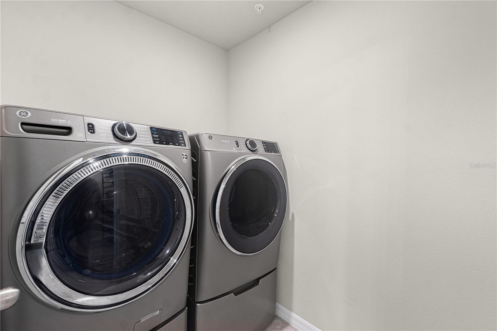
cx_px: 248
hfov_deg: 100.4
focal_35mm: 15
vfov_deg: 77.3
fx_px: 207
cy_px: 166
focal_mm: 10
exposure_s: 1.3
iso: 100
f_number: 9
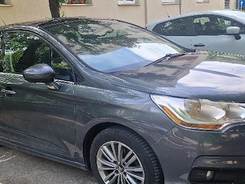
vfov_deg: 33.1
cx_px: 91
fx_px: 304
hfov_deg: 43.5
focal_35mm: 43
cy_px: 133
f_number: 1.8
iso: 50
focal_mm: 5.4
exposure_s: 1/263
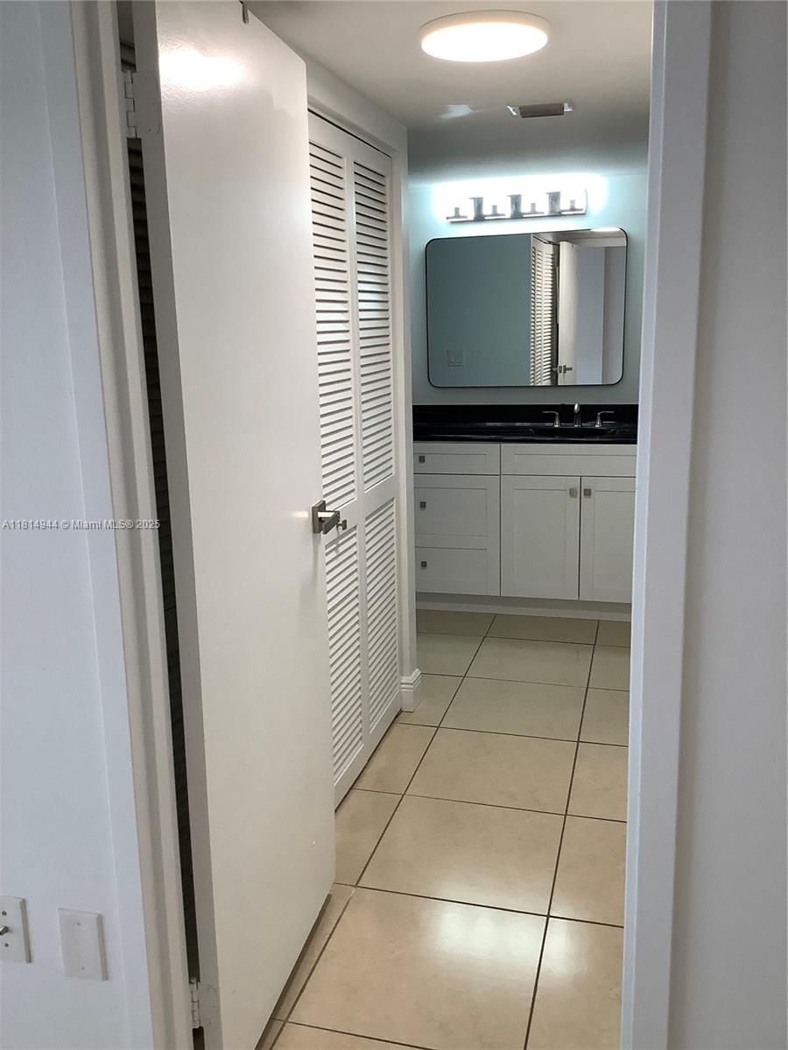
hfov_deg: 45.4
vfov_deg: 58.4
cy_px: 525
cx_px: 394
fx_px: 941
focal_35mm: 31
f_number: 2.4
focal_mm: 3.3
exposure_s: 1/120
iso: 80
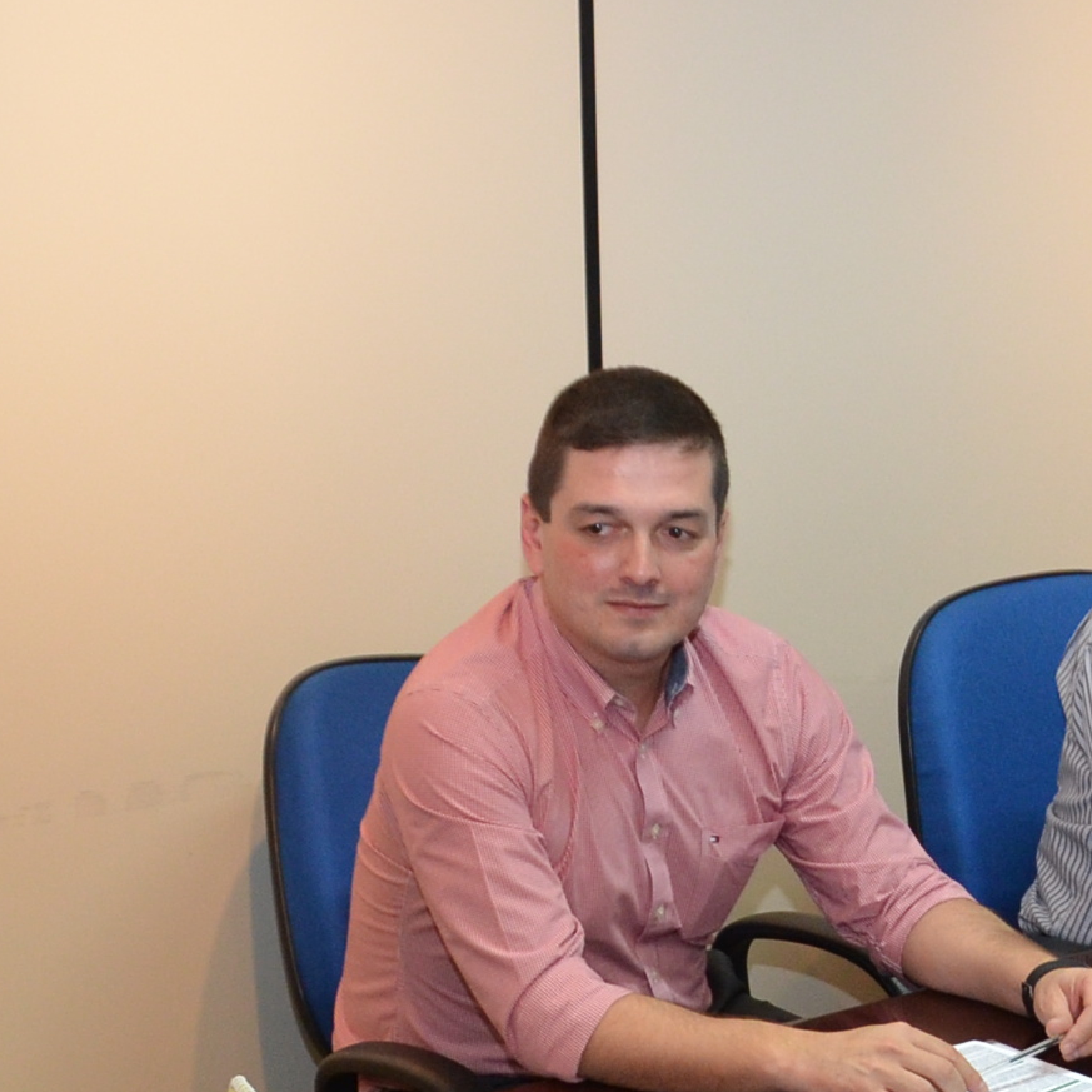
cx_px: 1253
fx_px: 3462
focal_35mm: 97
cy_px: 1095
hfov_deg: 17.2
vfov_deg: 17.5
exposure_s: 1/60
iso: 800
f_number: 4
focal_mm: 18
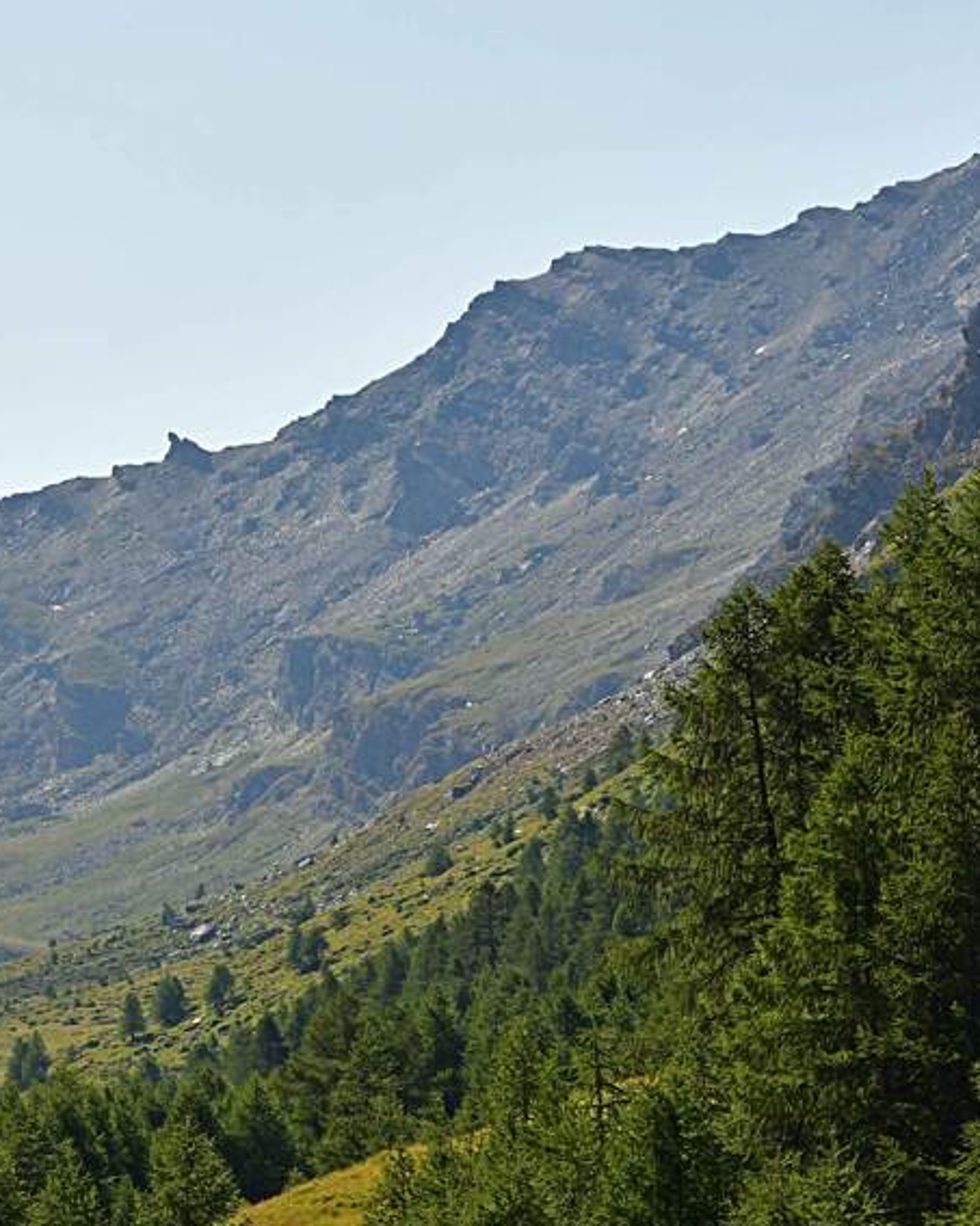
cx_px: 387
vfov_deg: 8.9
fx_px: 7874
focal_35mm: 217
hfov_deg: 7.1
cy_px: 787
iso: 200
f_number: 10
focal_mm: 75
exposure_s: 1/320
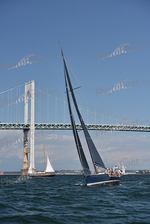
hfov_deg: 18.2
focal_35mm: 75
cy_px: 112
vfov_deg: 27.0
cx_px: 75
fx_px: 468
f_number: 5.6
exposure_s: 1/1000
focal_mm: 75
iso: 250
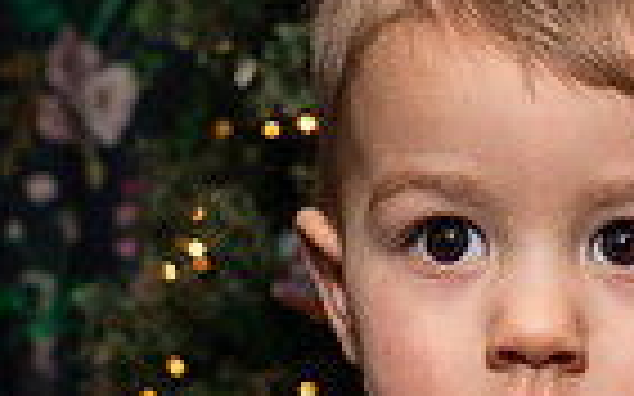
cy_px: 686
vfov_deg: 12.0
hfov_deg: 20.2
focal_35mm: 101
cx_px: 562
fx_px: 1744
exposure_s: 1/250
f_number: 4
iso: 200
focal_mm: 24
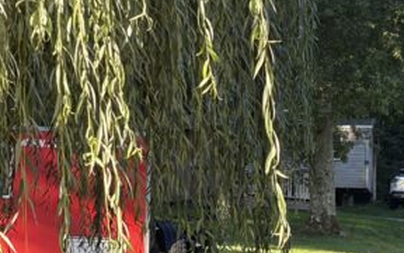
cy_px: 126
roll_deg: -0.8
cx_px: 175
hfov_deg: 10.7
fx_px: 2158
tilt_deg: +6.8
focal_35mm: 196
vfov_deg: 6.7
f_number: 1.6
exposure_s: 1/341
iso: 40
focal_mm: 5.96
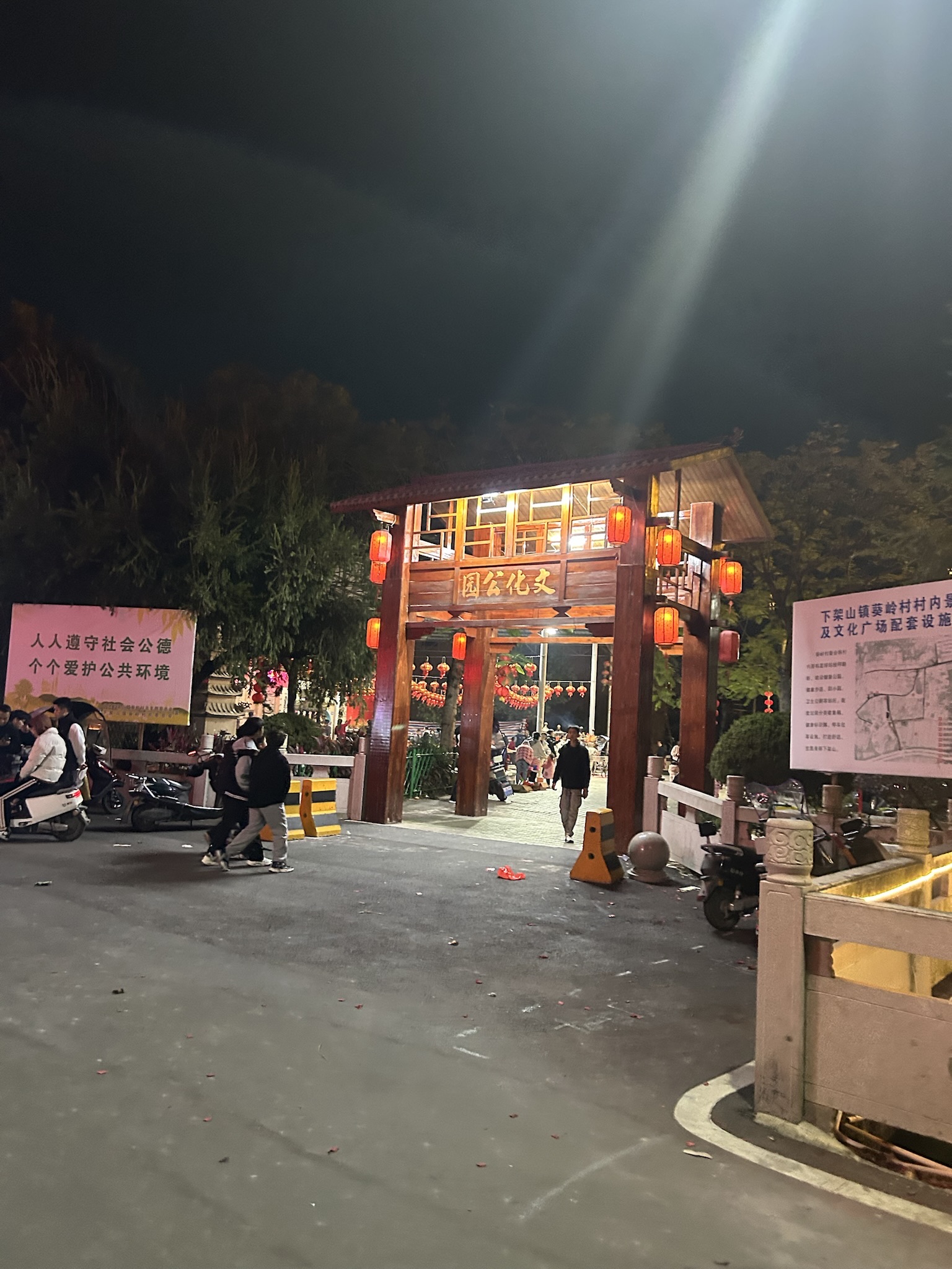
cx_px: 476
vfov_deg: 67.3
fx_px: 953
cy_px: 634
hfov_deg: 53.1
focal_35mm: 26
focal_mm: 5.7
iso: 500
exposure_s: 1/35
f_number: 1.5
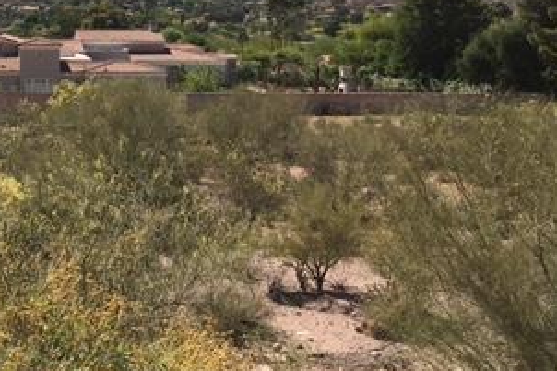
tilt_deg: -0.2
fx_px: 990
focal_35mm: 64
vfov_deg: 20.8
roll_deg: +0.0
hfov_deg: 30.6
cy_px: 35
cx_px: 109
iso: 25
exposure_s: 1/1972
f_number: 2.2
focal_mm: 4.15
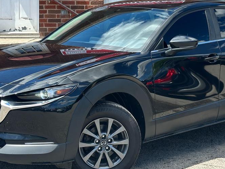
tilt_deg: -2.5
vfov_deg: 15.8
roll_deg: +0.2
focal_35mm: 93
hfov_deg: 21.1
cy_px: 34
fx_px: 604
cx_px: 125
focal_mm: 6.86
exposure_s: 1/1695
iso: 64
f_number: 1.78
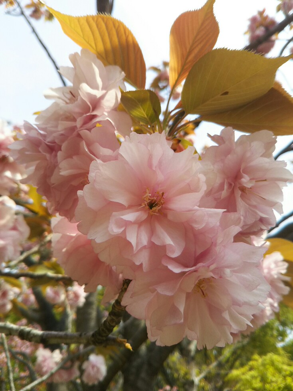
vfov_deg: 60.0
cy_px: 196
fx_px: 339
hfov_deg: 46.8
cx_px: 146
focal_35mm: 30
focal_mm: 4
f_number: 2.2
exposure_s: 1/514
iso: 25
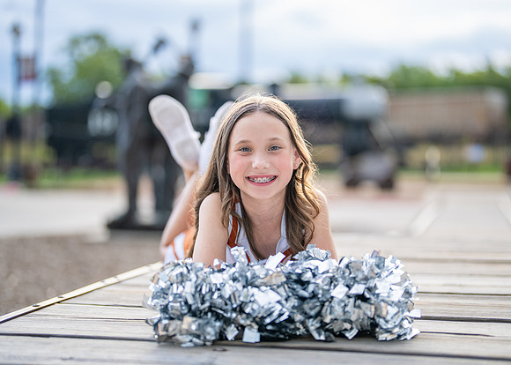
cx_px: 267
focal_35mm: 57
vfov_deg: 24.8
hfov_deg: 34.2
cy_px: 184
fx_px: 830
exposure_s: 1/800
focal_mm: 50
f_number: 1.2
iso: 250
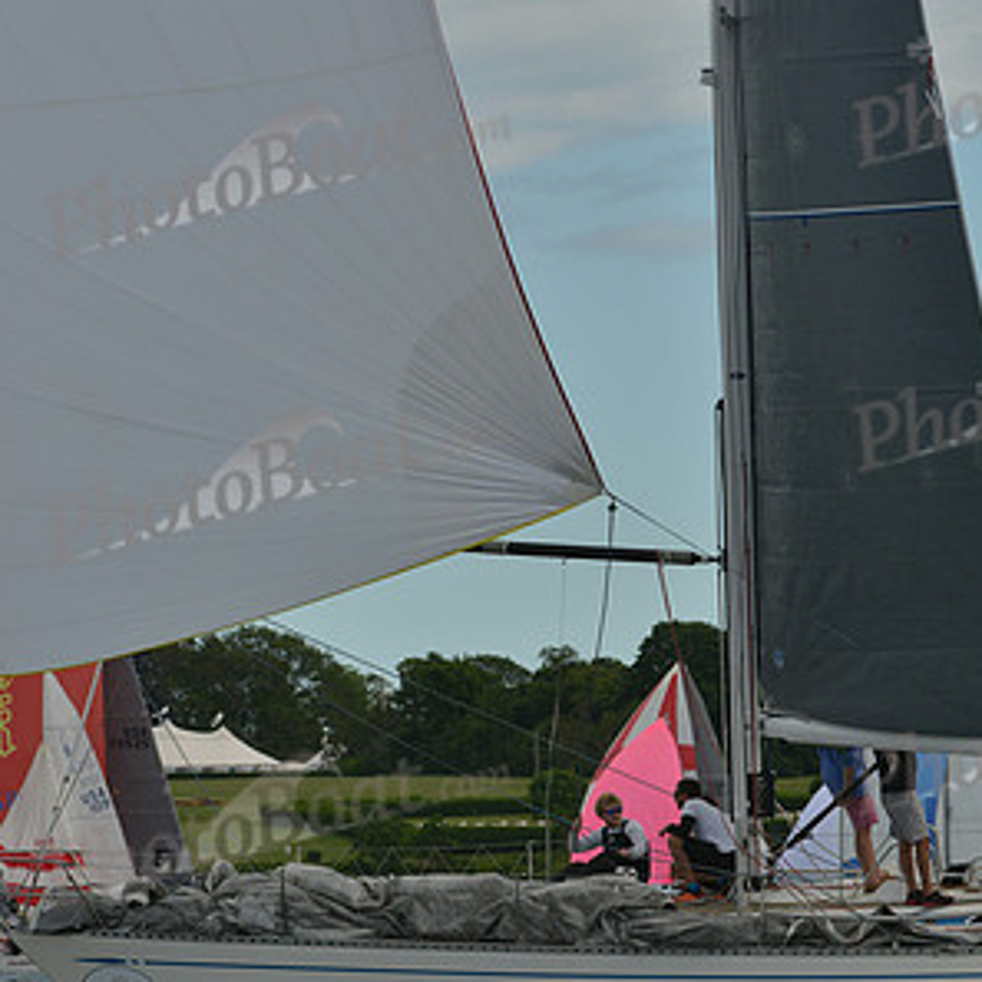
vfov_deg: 5.3
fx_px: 10656
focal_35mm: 332
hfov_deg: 5.3
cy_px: 603
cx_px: 684
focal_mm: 200
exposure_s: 1/1250
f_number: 8
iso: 400
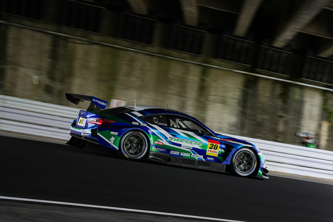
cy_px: 111
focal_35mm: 92
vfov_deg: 14.9
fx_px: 851
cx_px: 166
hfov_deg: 22.1
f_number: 8
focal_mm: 92
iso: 500
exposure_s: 1/320
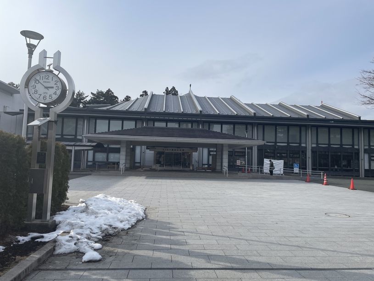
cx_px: 187
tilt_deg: +5.1
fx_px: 281
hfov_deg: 67.3
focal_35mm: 26
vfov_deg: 53.1
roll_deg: -1.5
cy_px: 140
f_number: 1.6
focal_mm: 4.2
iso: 32
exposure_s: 1/4831
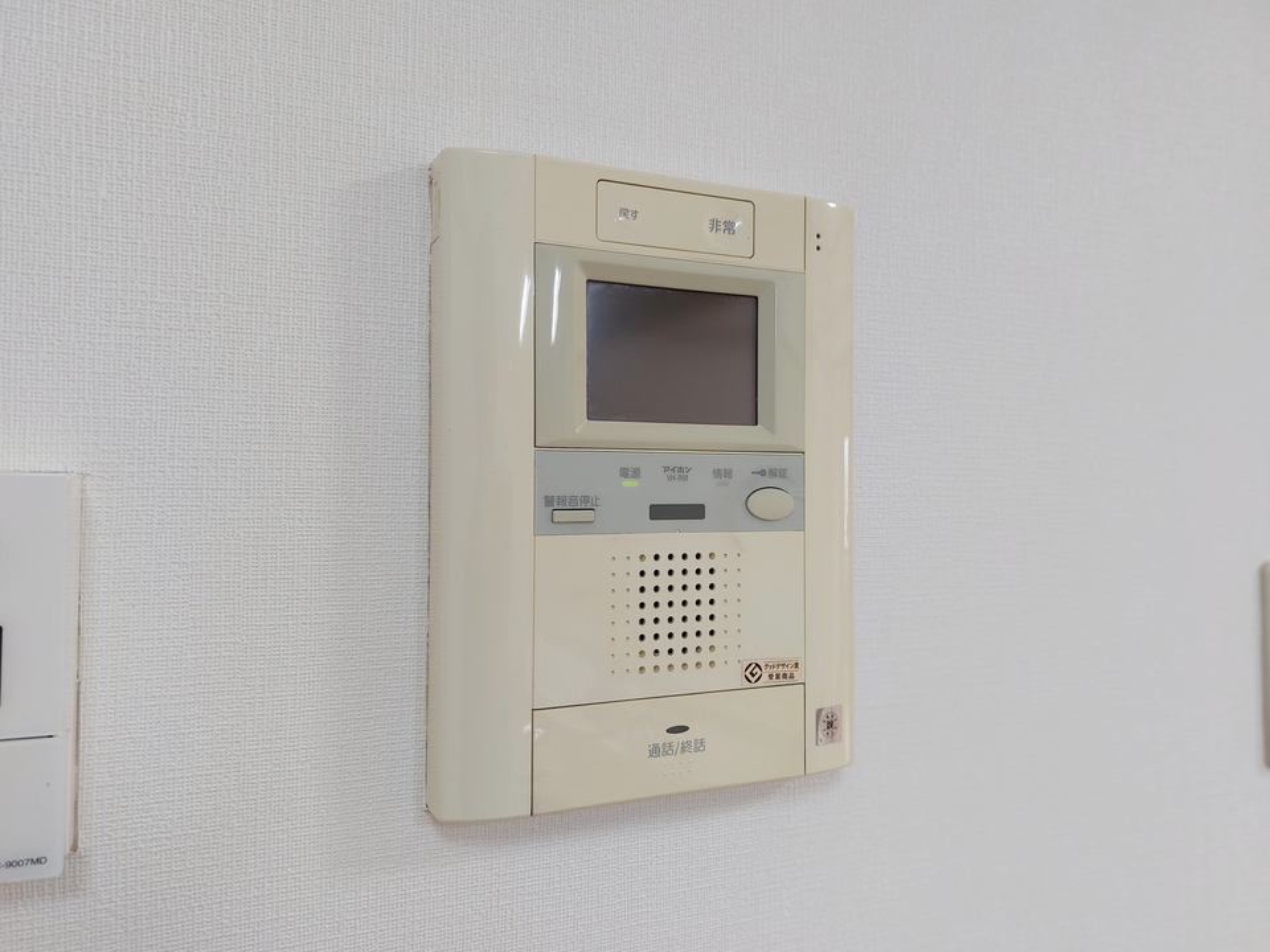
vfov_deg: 56.8
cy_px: 476
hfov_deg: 71.6
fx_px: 881
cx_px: 635
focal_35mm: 24
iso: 64
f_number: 1.8
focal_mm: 5.23
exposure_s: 1/24
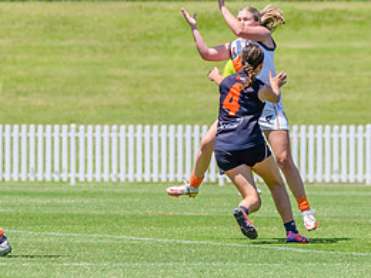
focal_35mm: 797
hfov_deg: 2.5
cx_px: 260
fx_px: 8542
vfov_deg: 1.9
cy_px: 185
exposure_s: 1/2000
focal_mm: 300
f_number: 7.1
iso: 800
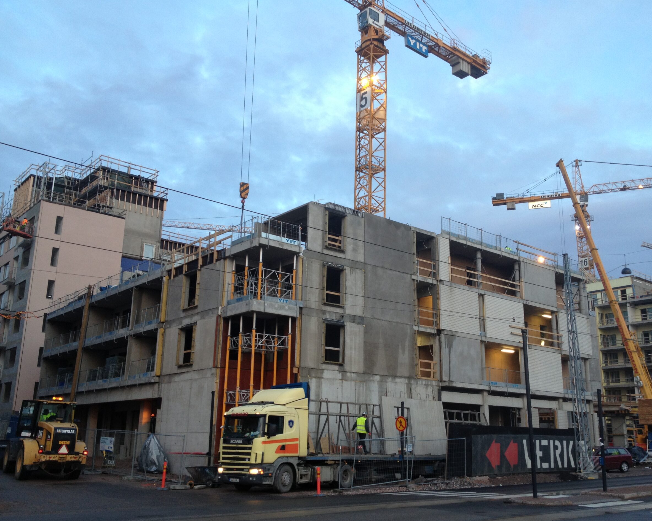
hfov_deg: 49.0
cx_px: 353
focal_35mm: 37
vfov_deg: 40.1
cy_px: 264
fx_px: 714
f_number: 2.4
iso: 50
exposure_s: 1/40
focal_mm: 4.28
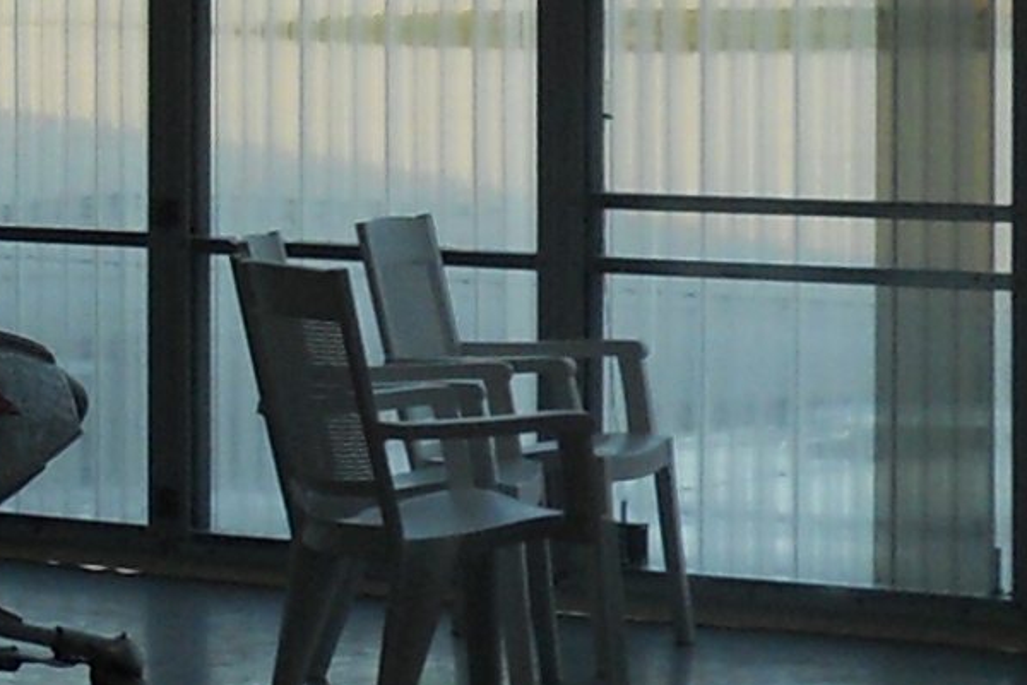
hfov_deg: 10.4
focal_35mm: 194
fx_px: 5534
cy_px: -147
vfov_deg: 7.0
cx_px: -327
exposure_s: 1/100
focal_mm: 5
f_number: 2.7
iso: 80
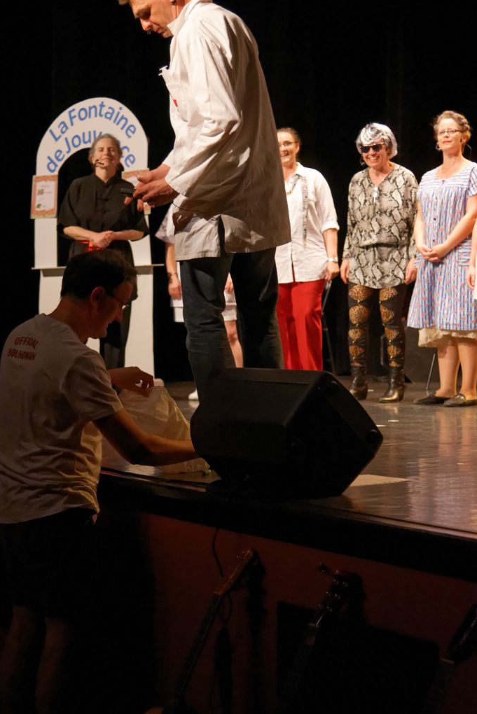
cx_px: 188
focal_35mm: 69
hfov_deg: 19.7
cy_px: 402
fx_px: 1370
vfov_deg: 29.2
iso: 3200
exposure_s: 1/160
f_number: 4
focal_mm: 55
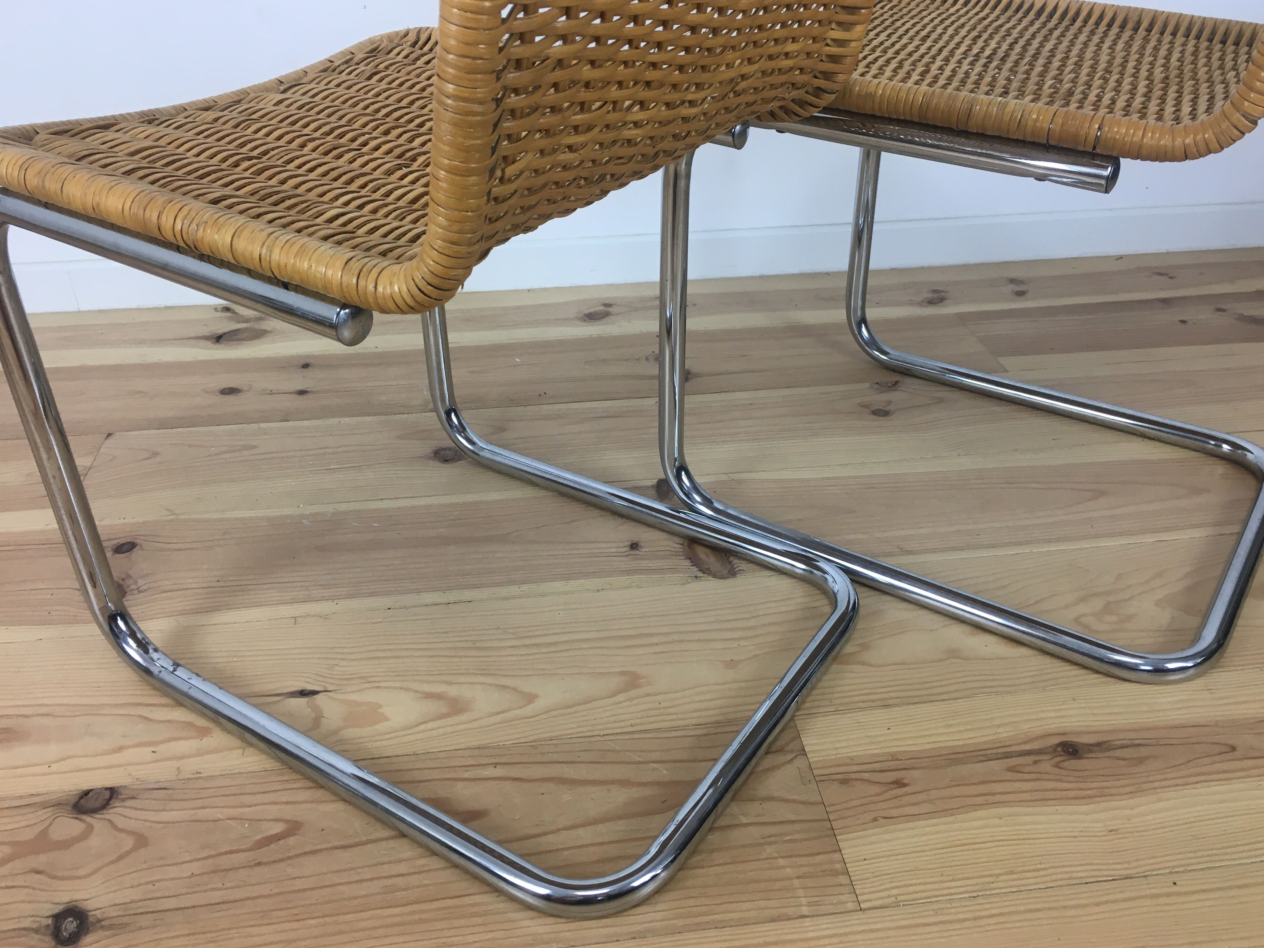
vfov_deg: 46.8
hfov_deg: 60.0
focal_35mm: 30
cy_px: 478
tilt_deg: -33.4
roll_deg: +0.9
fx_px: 1095
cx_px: 648
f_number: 2.2
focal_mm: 4.15
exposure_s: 1/33
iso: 32
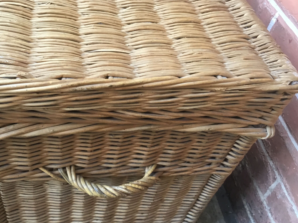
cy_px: 124
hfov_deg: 46.6
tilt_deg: -47.1
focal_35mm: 40
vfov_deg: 35.9
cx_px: 124
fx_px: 344
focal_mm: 3.3
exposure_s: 1/33
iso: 80
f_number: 2.4
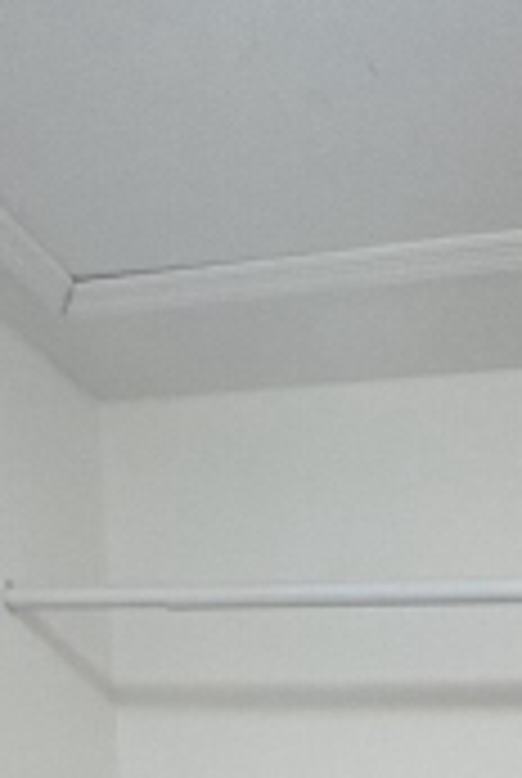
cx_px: 558
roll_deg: -1.8
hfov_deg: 23.0
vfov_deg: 24.8
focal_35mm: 56
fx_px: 1213
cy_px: 1239
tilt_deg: -12.1
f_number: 2.2
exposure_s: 1/60
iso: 320
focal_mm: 2.22
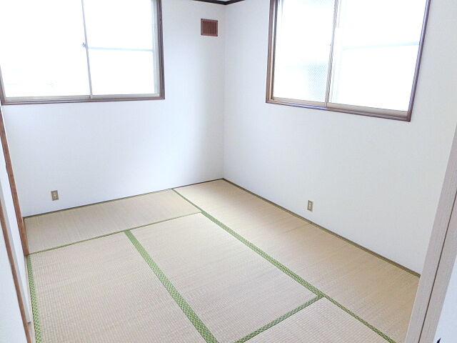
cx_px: 228
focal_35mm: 24
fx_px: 317
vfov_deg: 56.8
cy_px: 172
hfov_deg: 71.6
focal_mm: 4.24
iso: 800
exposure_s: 1/100
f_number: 3
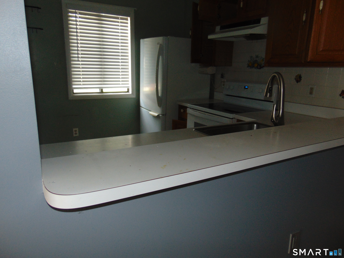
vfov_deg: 54.9
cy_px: 129
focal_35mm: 25
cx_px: 172
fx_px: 248
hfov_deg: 69.4
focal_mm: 4.5
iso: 200
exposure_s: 1/30
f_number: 3
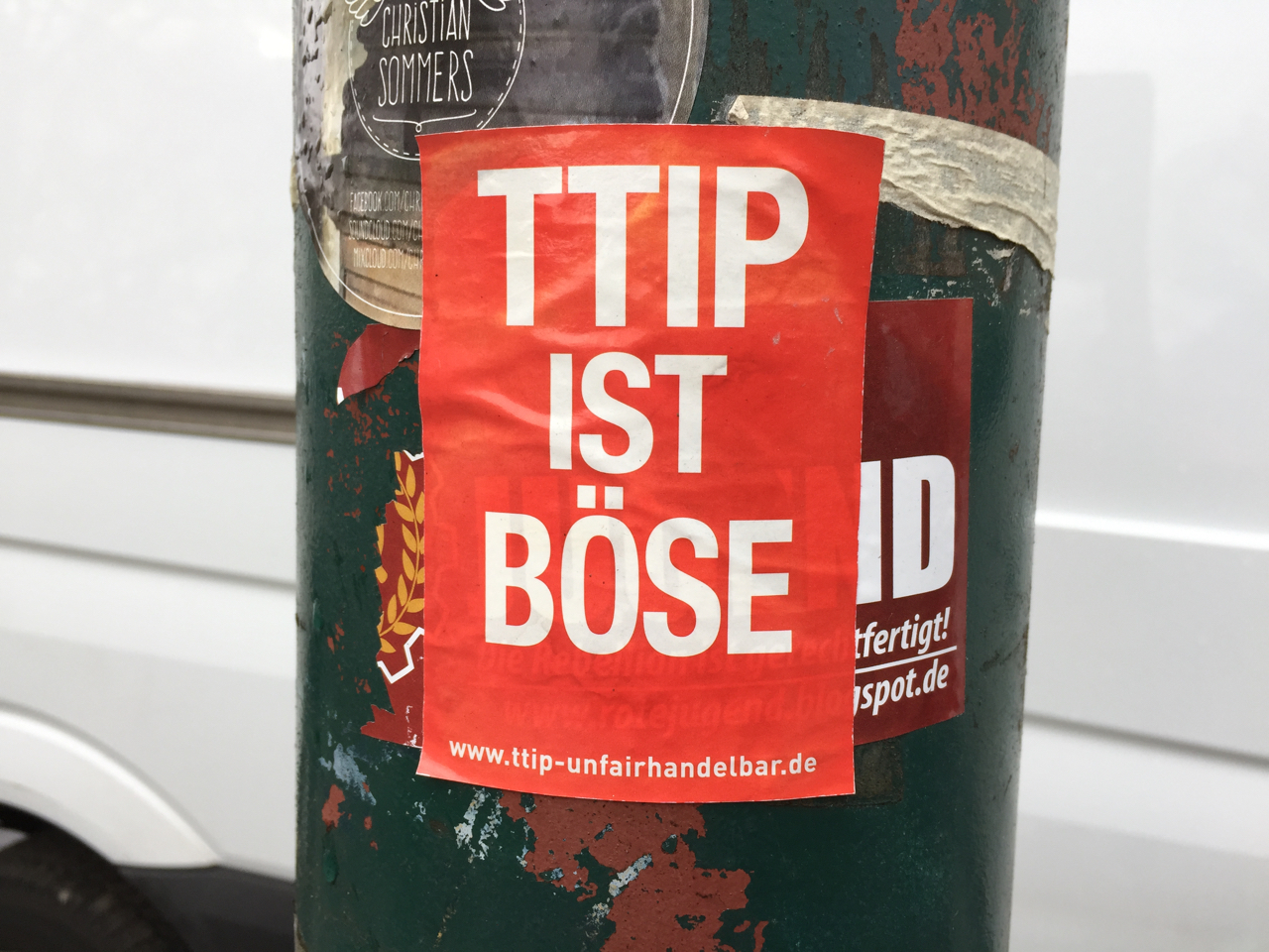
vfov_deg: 48.2
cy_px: 476
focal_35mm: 29
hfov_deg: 61.7
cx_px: 634
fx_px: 1063
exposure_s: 1/243
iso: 32
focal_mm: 4.15
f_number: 2.2
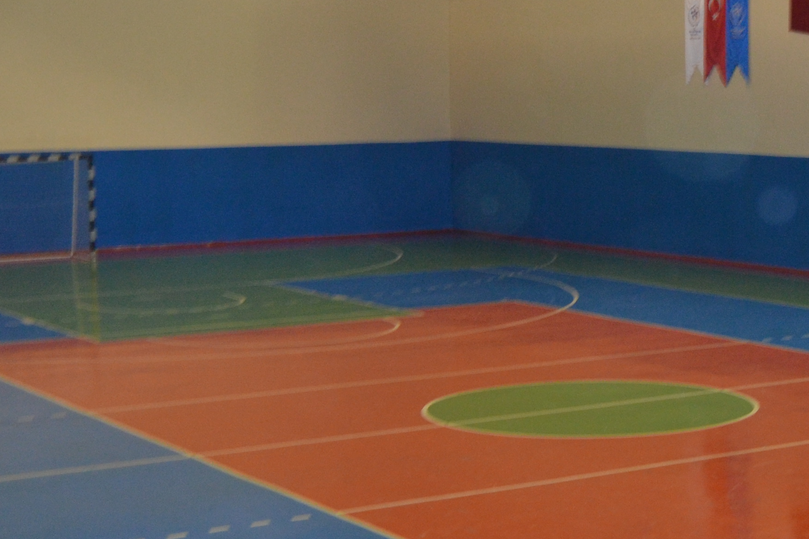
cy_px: 296
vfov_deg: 15.7
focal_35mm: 87
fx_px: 1955
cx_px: 696
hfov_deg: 22.9
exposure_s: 1/60
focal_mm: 22
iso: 640
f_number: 3.5
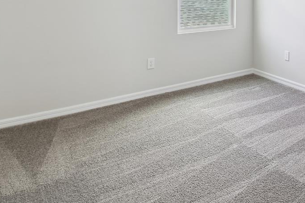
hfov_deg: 47.7
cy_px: -12
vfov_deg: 33.7
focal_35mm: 35
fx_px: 296
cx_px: 285
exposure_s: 1/13
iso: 100
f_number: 7.1
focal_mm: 10
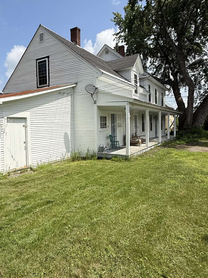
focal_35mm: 25
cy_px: 137
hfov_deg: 54.1
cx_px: 74
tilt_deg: +1.0
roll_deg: +1.0
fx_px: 200
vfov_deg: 69.4
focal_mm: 2.22
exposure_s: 1/3460
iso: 50
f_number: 2.2
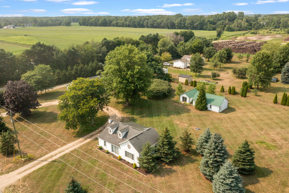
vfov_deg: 46.4
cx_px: 144
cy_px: 96
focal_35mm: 28
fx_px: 225
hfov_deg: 65.5
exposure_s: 1/640
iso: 100
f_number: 9
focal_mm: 10.26
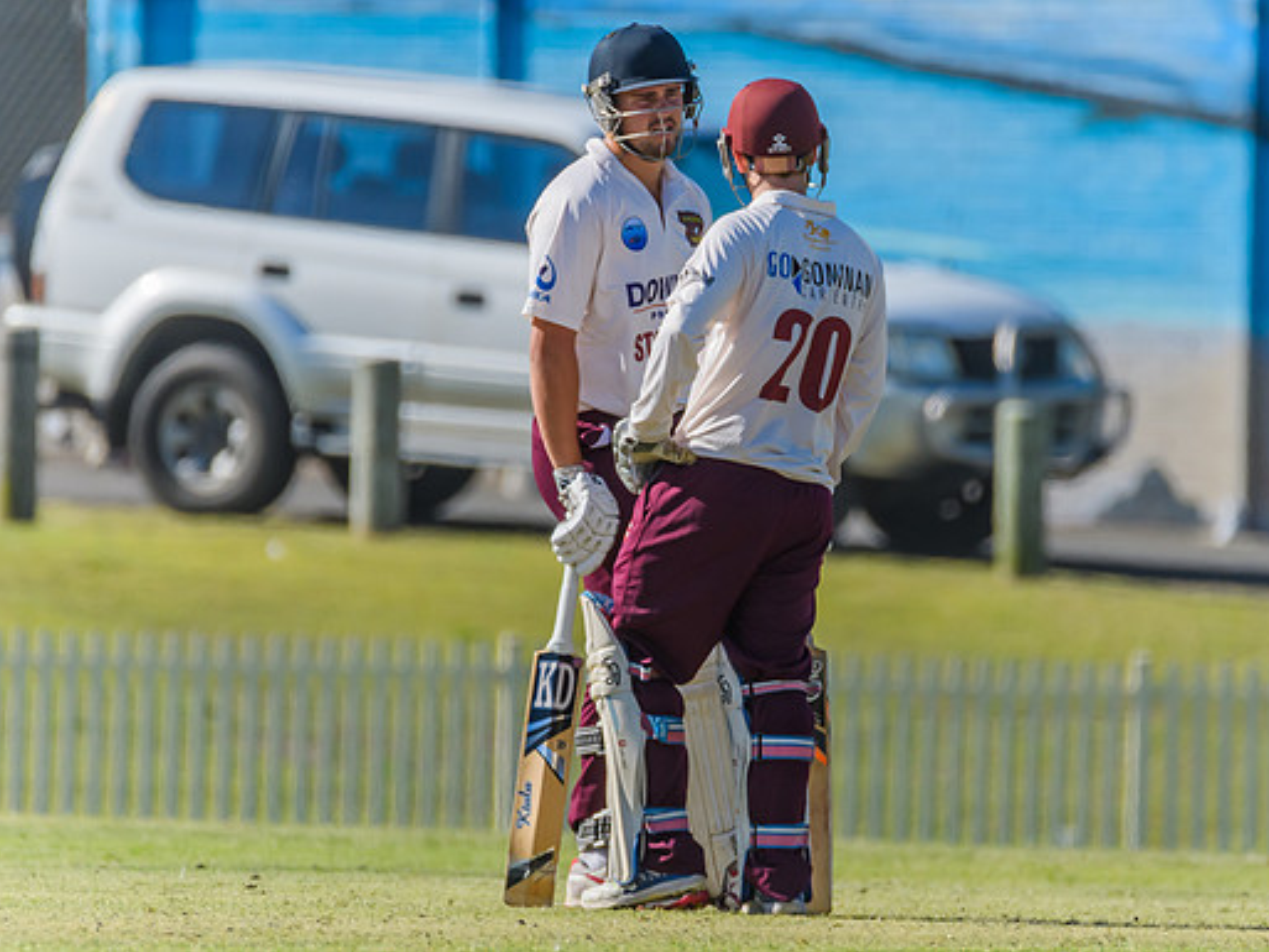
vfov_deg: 1.4
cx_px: 730
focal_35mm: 1037
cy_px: 488
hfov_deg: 1.9
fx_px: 38025
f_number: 6.3
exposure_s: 1/4000
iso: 640
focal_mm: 600
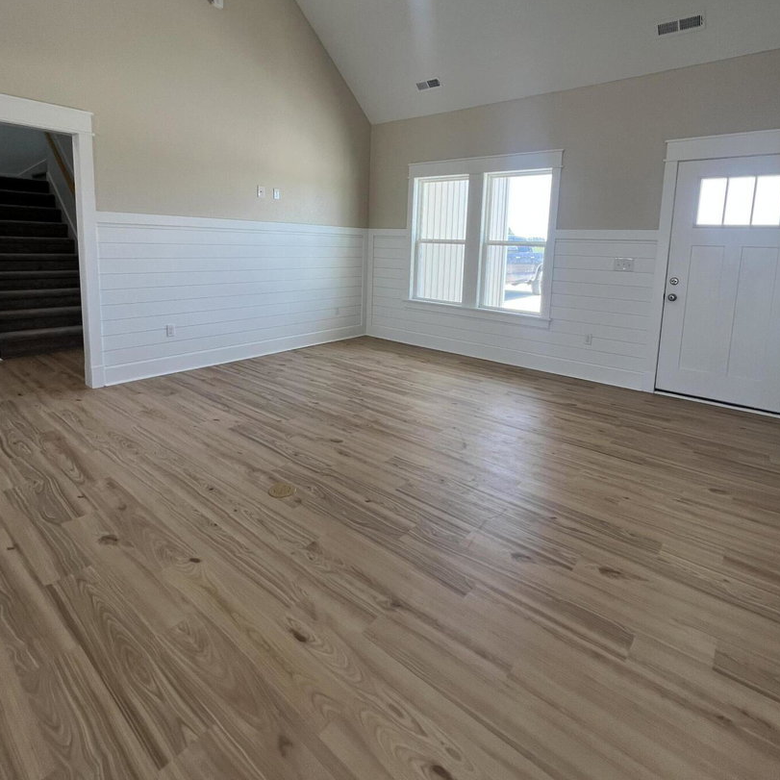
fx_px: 433
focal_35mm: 17
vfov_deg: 82.7
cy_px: 303
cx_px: 394
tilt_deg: -8.5
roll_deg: -2.2
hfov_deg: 84.0
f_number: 1.8
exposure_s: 1/120
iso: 50
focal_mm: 1.57
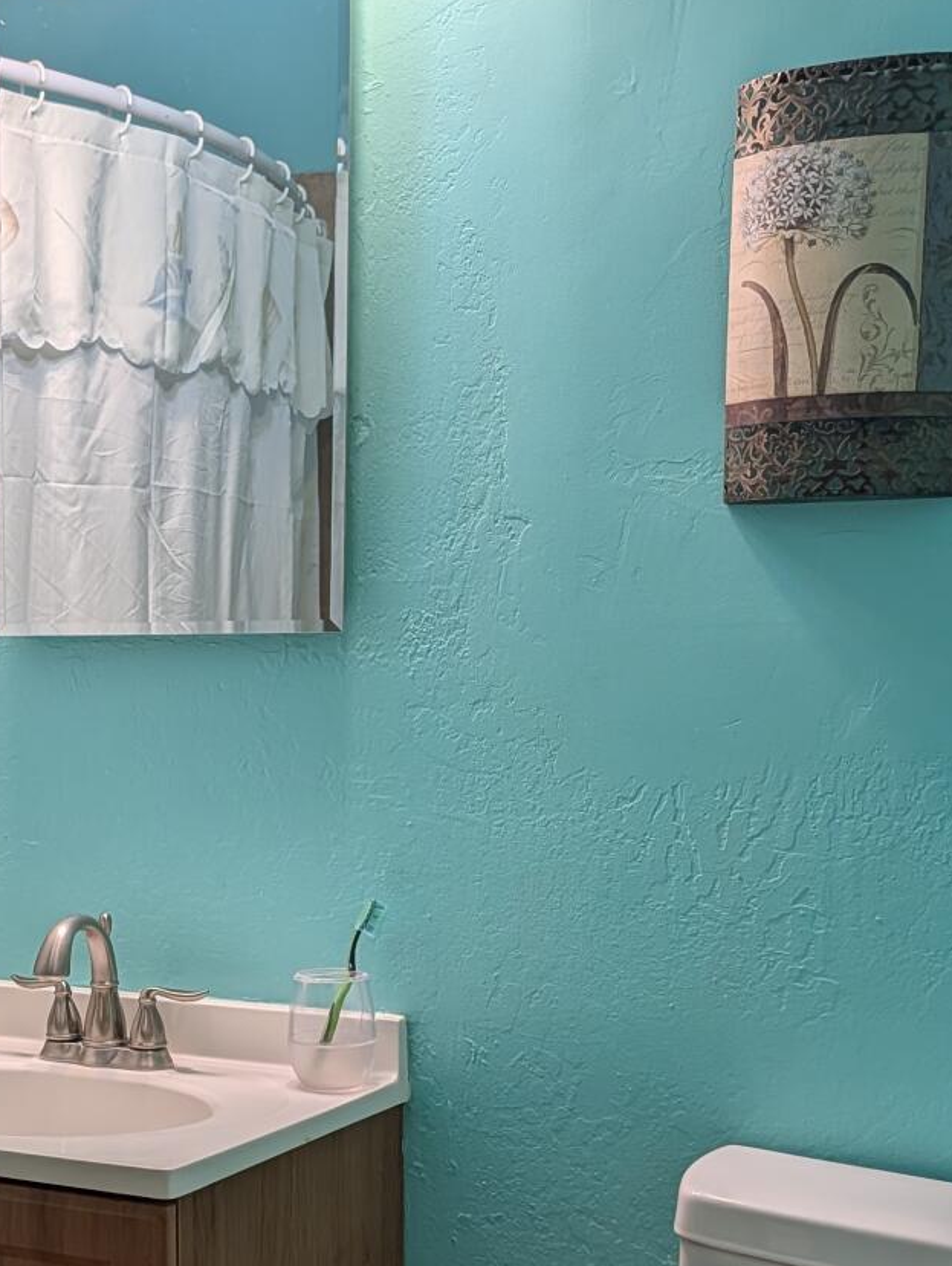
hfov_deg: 24.6
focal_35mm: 58
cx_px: 106
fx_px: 2122
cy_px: 875
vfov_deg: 32.8
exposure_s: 1/120
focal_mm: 6.9
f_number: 1.68
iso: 82
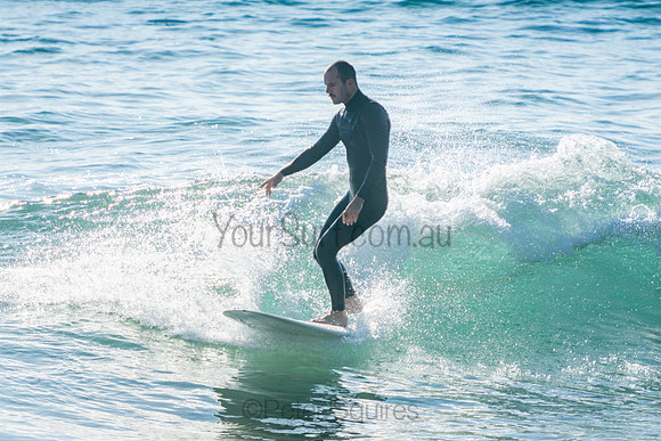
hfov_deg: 5.1
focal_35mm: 405
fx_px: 7438
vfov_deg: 3.4
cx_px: 330
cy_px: 220
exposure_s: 1/1250
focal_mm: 270
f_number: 5.6
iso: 160
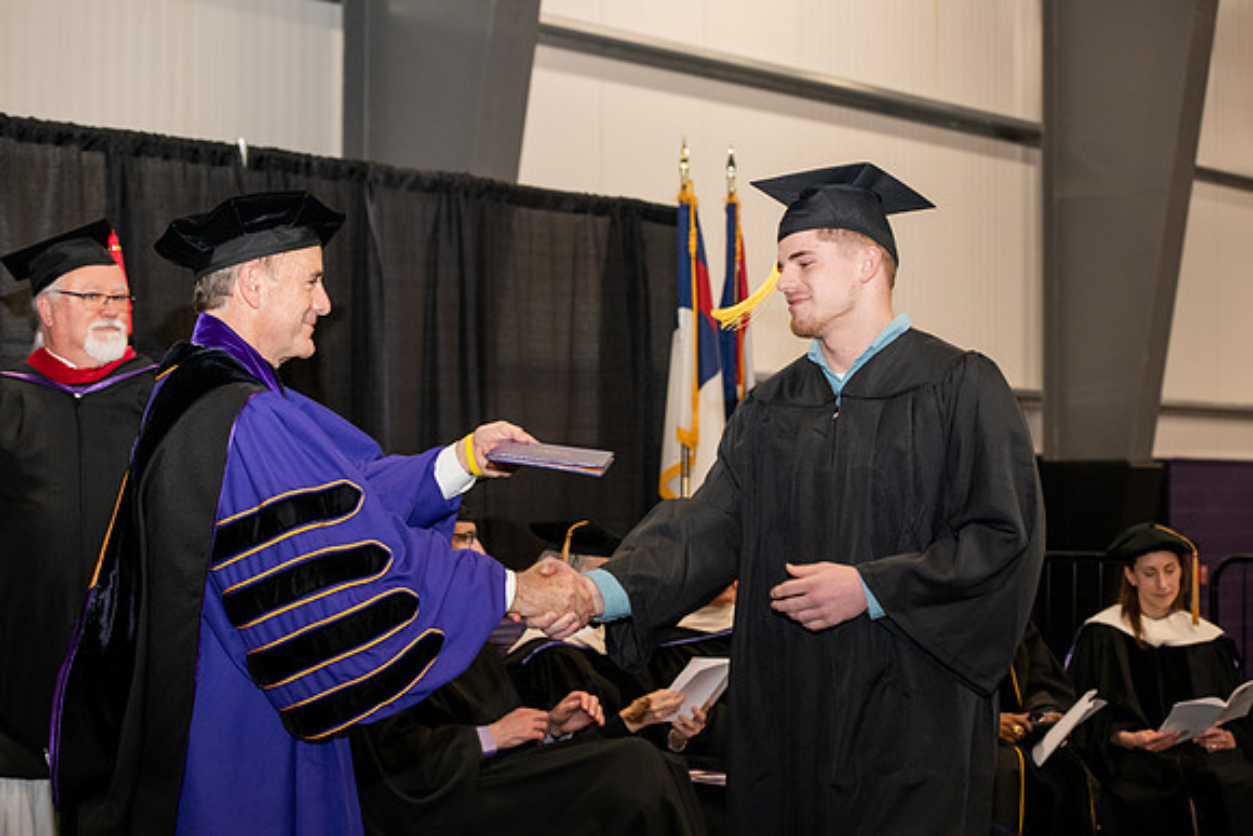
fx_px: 2437
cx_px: 626
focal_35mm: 70
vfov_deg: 19.5
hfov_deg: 28.8
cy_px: 418
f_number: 5
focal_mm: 70
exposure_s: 1/200
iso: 2000
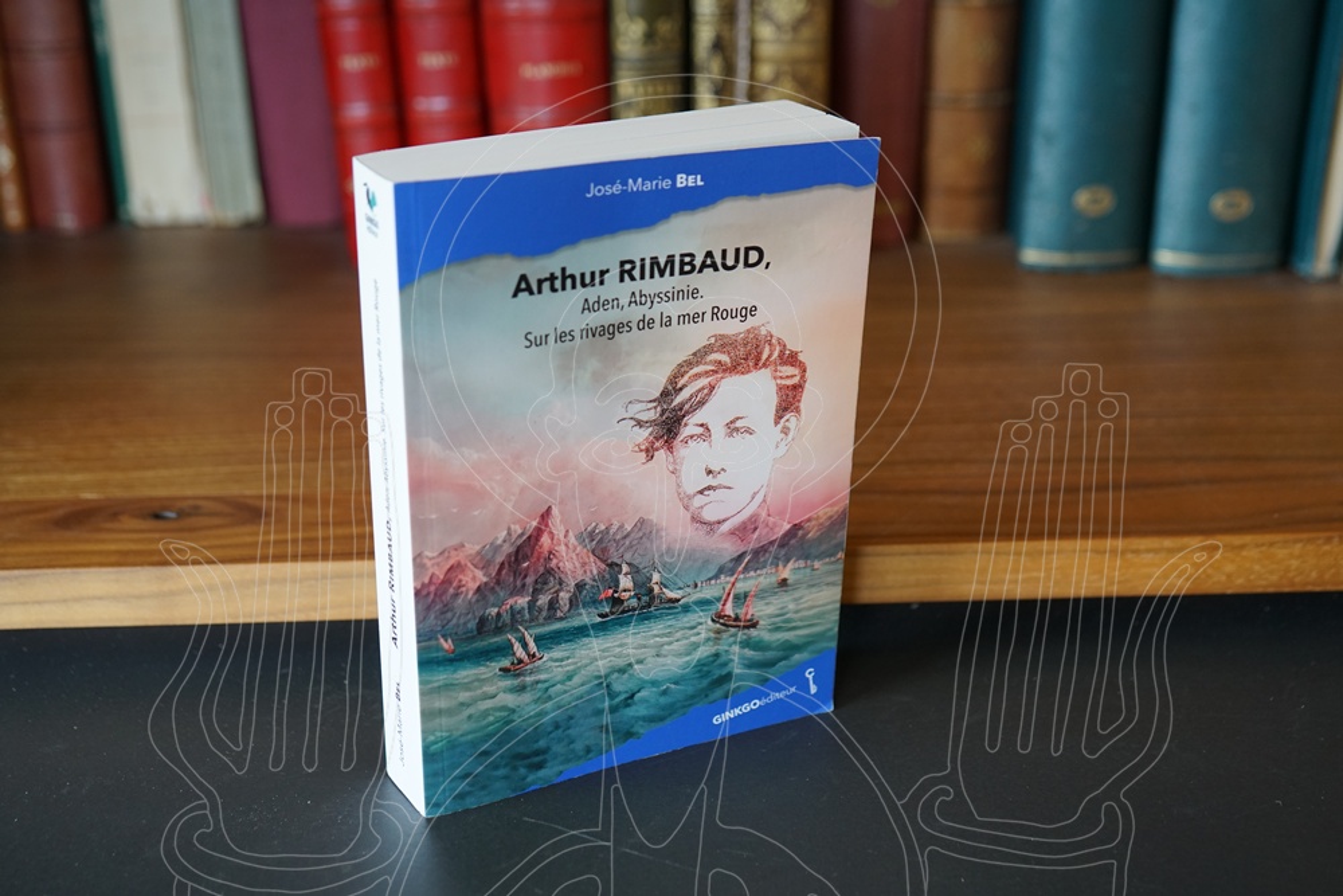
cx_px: 672
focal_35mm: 50
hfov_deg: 39.6
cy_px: 448
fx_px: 1865
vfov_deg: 27.0
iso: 1000
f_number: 4
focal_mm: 50
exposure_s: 1/160
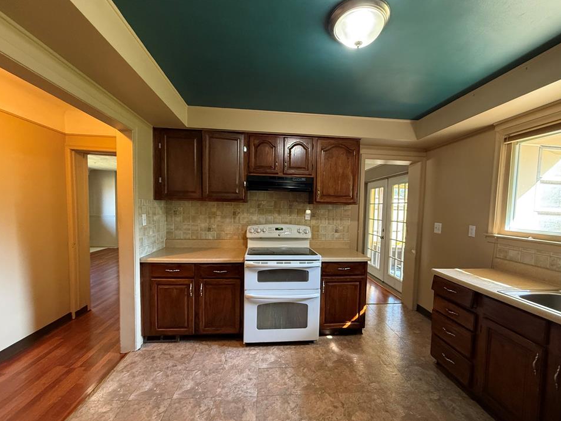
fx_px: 243
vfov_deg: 81.7
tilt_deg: -3.5
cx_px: 287
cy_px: 223
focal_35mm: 15
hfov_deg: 98.2
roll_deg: -1.4
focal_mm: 2.22
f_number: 2.2
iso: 400
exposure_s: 1/60
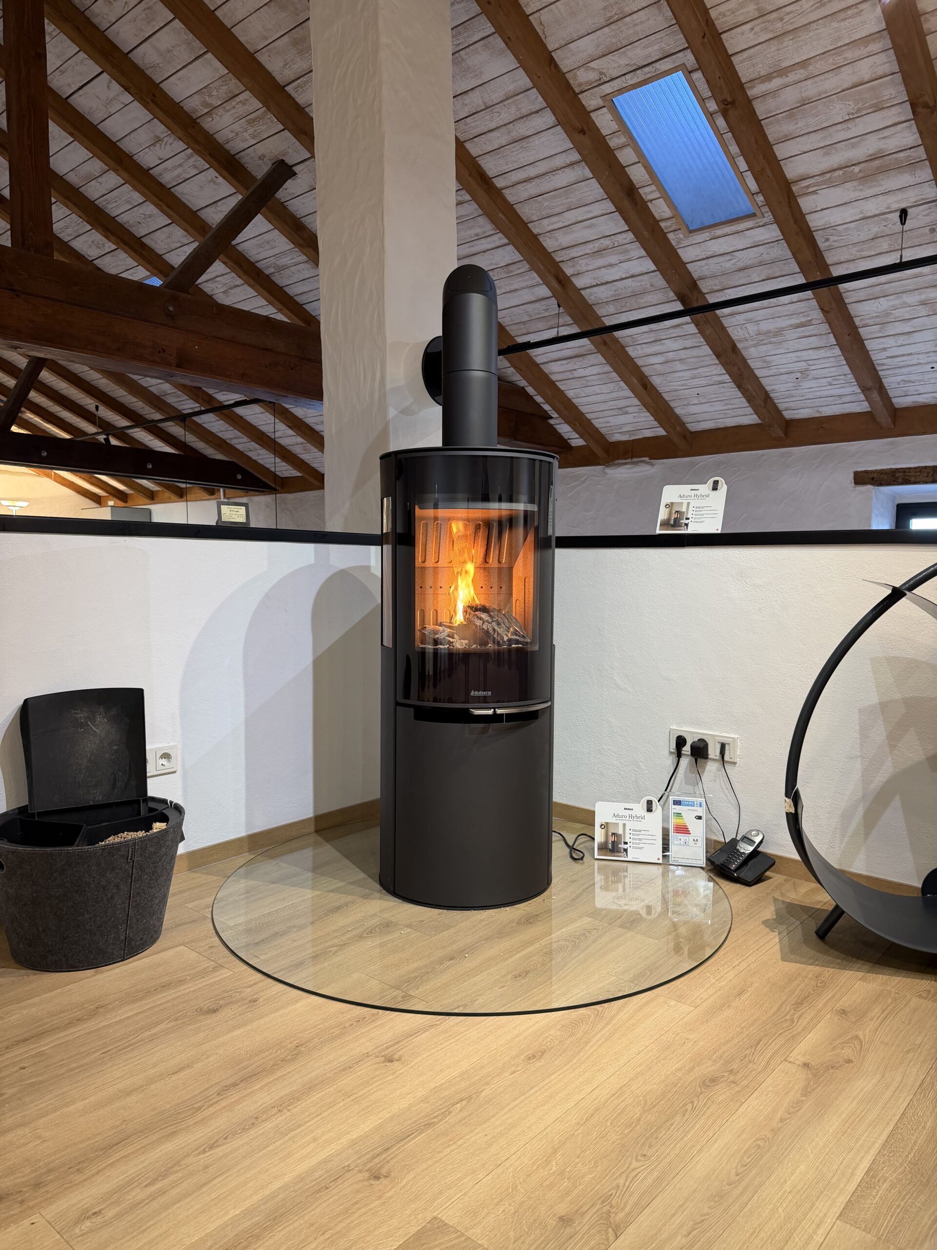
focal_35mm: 24
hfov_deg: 56.8
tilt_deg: -4.2
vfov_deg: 71.6
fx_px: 866
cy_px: 625
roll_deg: -0.6
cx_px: 468
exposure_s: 1/50
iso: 160
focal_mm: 6.76
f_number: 1.78
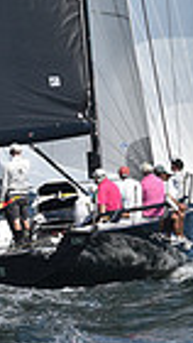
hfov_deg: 4.0
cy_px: -270
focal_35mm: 304
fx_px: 2759
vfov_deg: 6.9
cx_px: 114
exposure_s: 1/1250
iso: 320
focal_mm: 70
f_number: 10
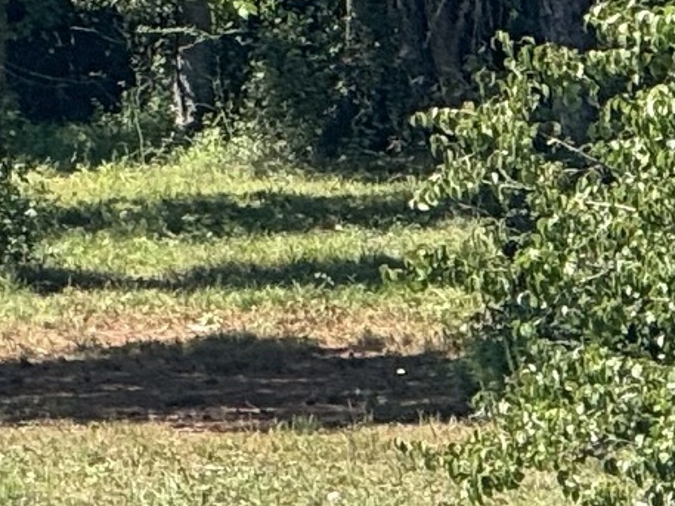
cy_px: 53
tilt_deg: -3.4
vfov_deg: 1.8
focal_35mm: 807
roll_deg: +1.4
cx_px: -1157
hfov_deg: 2.4
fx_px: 15740
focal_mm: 15.66
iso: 50
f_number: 2.8
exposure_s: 1/497
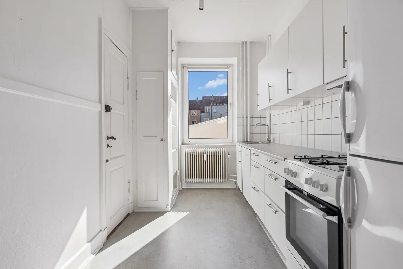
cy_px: 132
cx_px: 208
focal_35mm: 19
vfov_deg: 64.6
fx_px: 213
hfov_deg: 86.9
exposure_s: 1/160
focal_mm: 18
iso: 400
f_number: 8
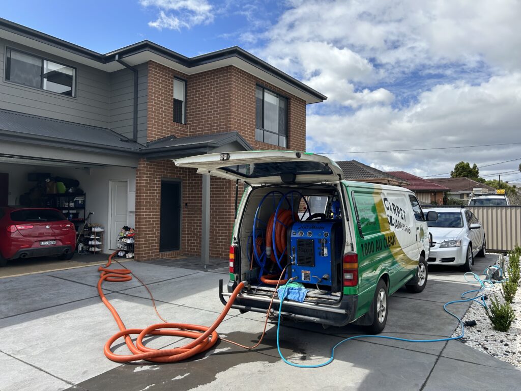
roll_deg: -0.3
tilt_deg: +2.9
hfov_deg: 67.3
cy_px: 196
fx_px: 391
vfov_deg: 53.1
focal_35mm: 26
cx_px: 260
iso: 50
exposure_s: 1/3460
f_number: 1.5
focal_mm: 5.7
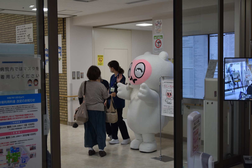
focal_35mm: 52
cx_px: 126
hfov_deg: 37.9
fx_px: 367
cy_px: 84
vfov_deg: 25.8
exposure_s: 1/60
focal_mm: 35
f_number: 5
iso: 400
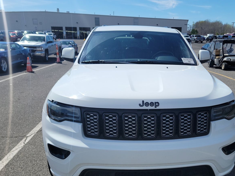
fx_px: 224
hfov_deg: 54.7
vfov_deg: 42.7
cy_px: 106
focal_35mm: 33
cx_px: 147
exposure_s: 1/1303
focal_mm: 6.7
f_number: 1.8
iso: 50
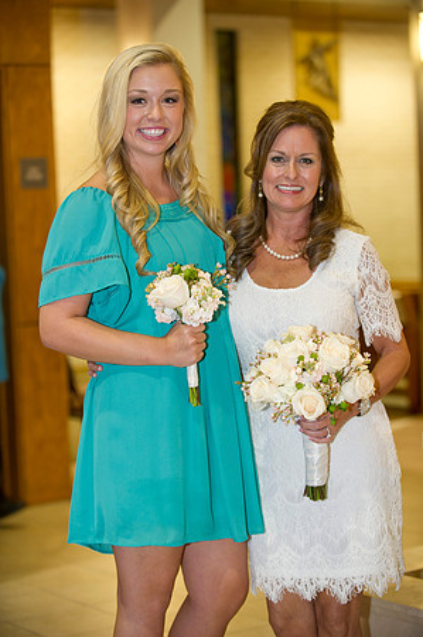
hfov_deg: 15.9
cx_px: 212
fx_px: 1519
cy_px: 318
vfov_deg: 23.7
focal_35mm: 86
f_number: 2.8
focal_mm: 86
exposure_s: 1/80
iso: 1600
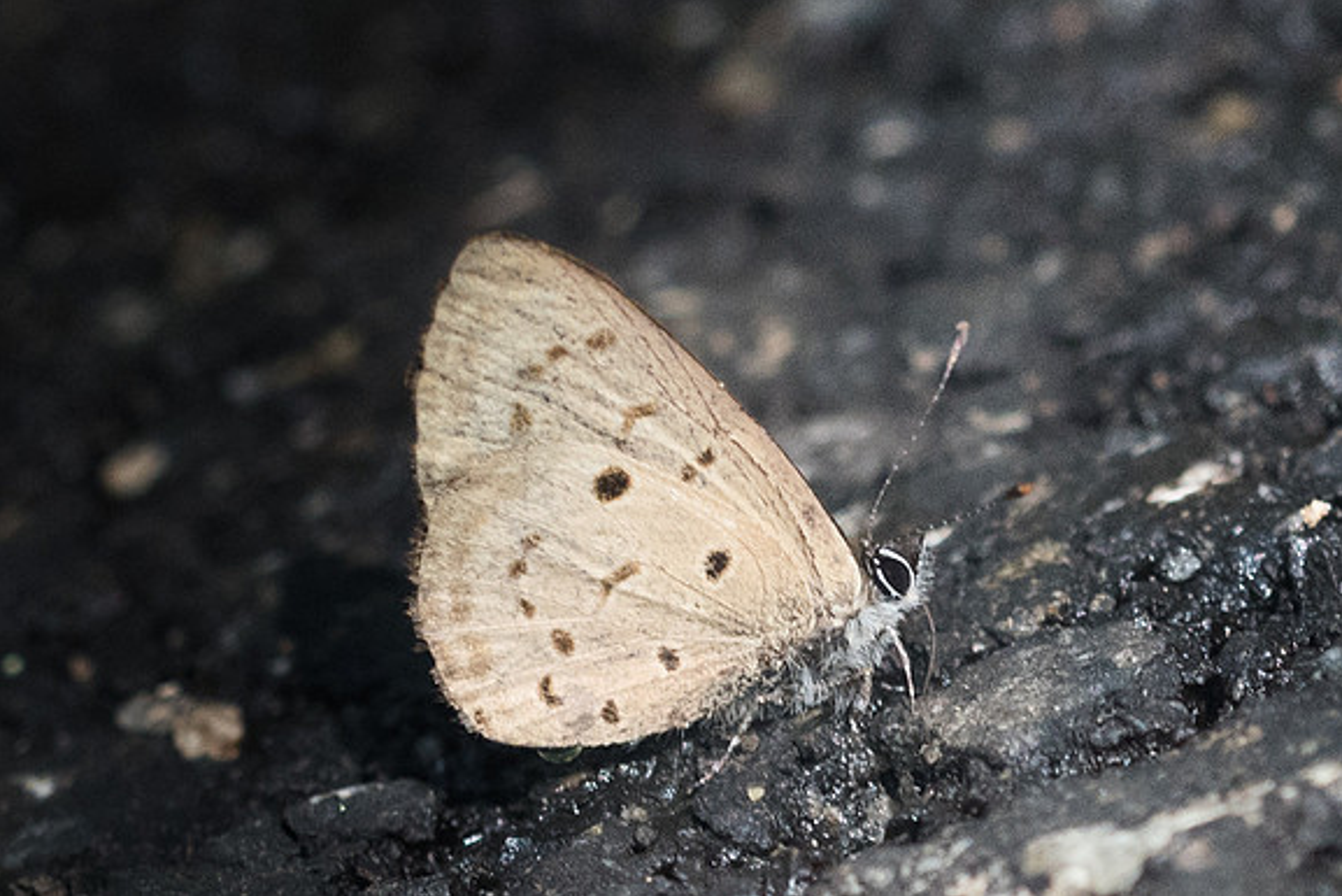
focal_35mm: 891
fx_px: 33221
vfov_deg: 1.5
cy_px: 545
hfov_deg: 2.3
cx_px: 717
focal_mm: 150
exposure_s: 1/400
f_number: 5
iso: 1000
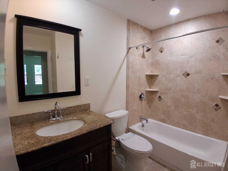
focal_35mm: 17
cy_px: 86
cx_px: 114
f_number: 2.2
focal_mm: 1.4
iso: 100
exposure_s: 1/60
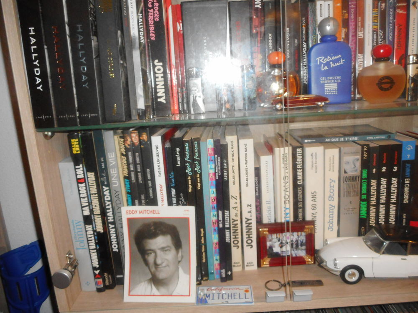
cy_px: 156
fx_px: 350
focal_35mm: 29
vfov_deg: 48.2
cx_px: 209
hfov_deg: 61.7
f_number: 4
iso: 400
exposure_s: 1/25
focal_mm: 5.2
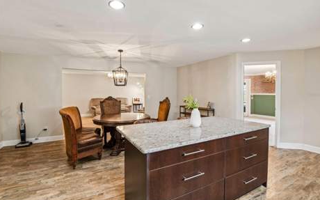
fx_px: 148
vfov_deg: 67.9
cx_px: 160
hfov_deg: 94.4
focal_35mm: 17
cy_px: 94
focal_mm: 16
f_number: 8
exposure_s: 1/4
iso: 400
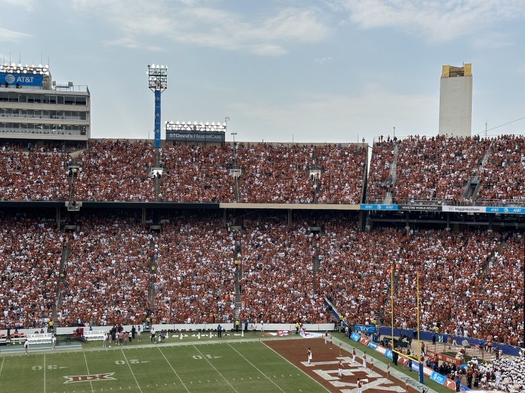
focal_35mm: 48
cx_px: 262
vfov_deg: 30.3
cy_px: 196
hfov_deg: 39.7
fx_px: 728
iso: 64
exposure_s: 1/5000
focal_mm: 6.86
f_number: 1.78
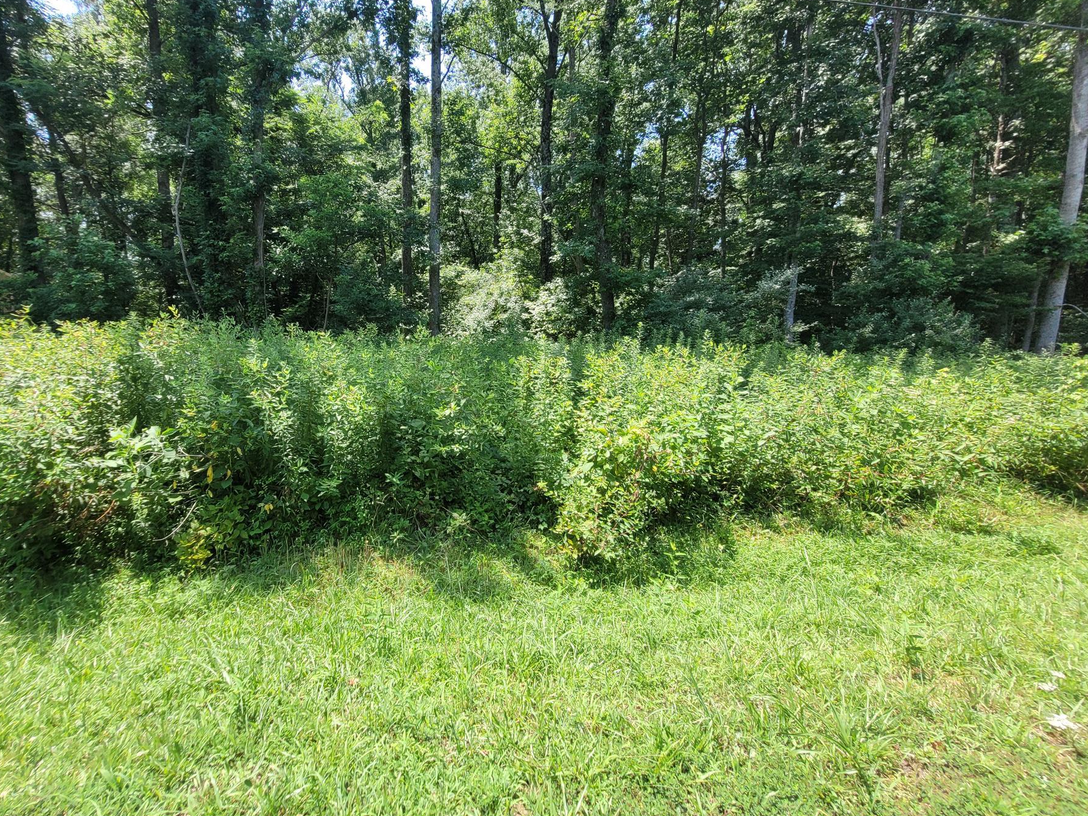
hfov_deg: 97.5
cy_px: 373
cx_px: 465
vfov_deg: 81.6
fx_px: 471
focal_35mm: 15
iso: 40
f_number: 2.2
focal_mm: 1.74
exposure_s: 1/453
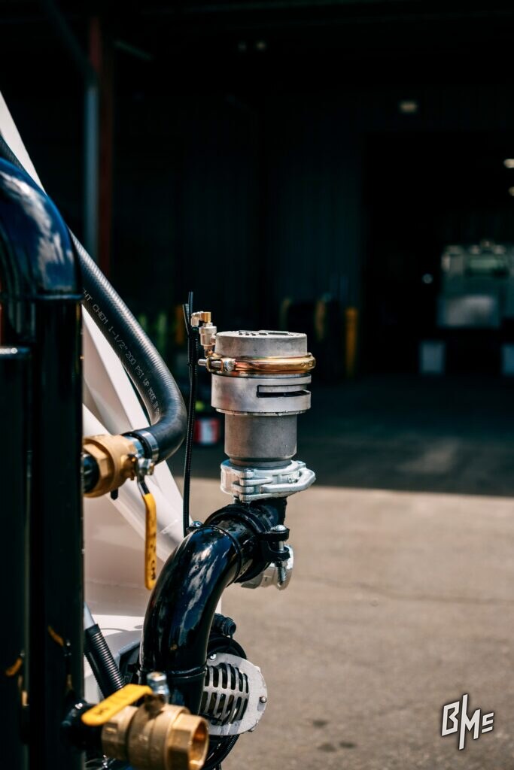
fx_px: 1070
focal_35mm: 50
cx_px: 257
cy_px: 385
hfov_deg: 27.0
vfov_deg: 39.6
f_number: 2.2
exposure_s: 1/2500
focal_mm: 33
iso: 64
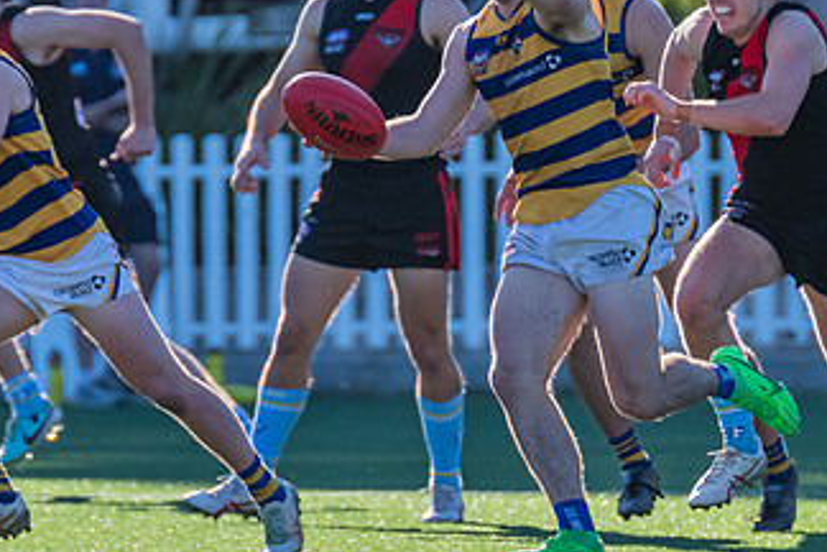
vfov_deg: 1.0
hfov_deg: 1.5
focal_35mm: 1339
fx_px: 30757
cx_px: 638
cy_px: 255
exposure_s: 1/1250
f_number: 8
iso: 800
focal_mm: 550
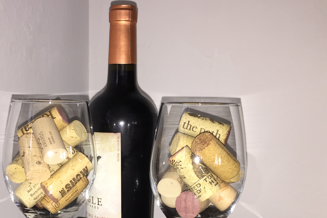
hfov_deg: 43.3
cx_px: 123
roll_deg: -0.6
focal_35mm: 45
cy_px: 174
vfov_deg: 29.2
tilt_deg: -10.5
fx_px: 409
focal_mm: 4.15
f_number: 2.2
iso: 40
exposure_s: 1/30
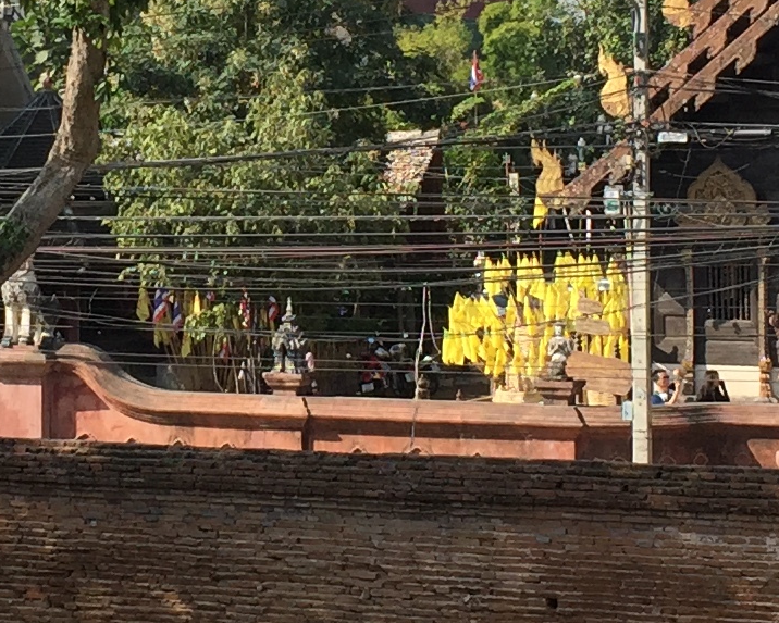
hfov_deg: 14.8
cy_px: 136
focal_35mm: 129
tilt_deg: +0.7
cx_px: 161
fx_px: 2975
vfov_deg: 11.9
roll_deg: -0.3
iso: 32
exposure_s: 1/1199
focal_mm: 4.15
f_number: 2.2
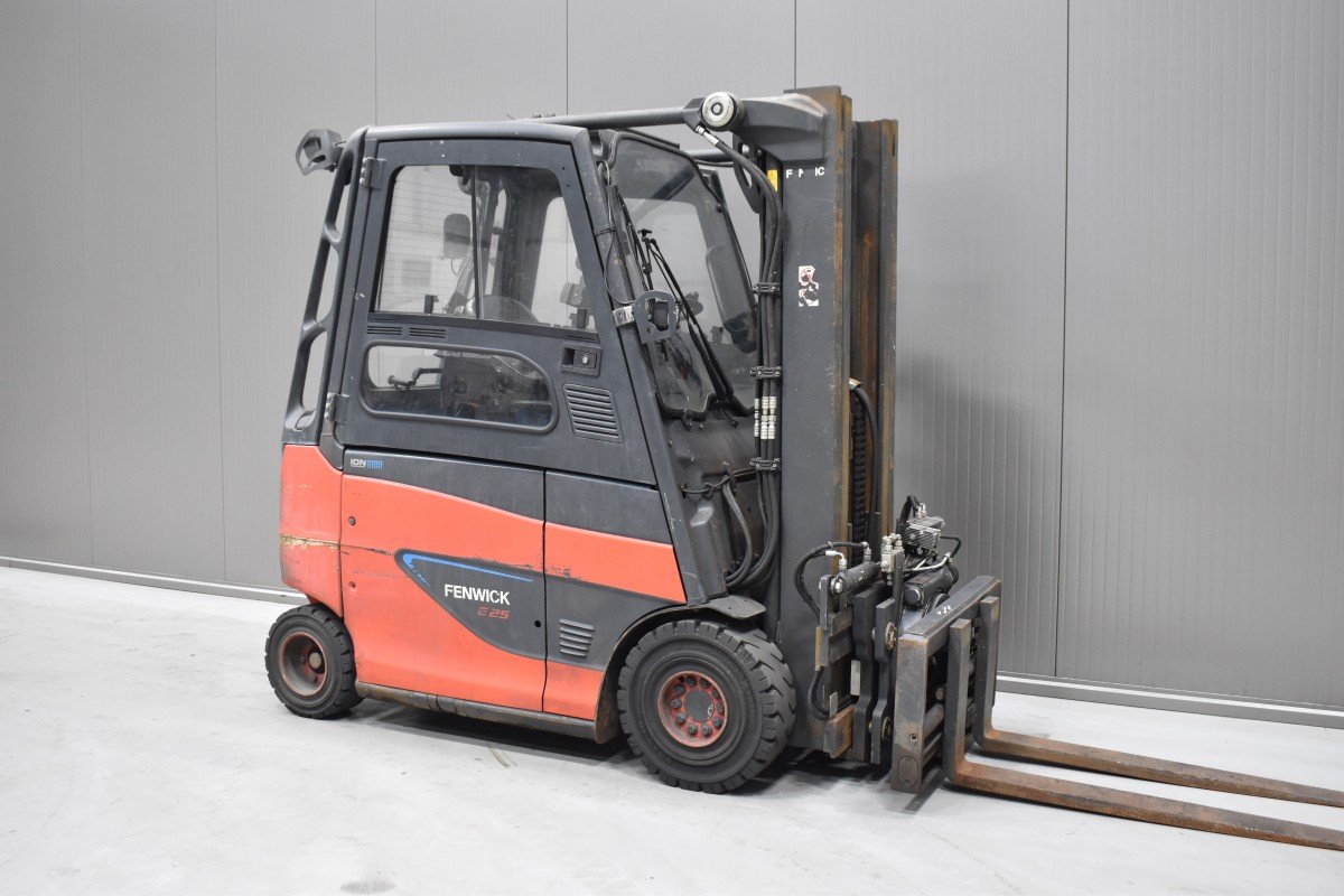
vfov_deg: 40.0
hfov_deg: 57.2
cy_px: 448
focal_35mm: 33
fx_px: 1232
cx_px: 672
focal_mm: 22
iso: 1600
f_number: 4.5
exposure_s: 1/40
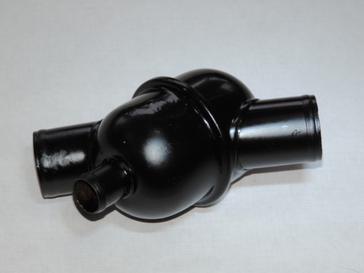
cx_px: 182
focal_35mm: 155
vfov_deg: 9.6
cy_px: 136
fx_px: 1630
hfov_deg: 12.7
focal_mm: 27.6
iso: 200
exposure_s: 1/60
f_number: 4.4
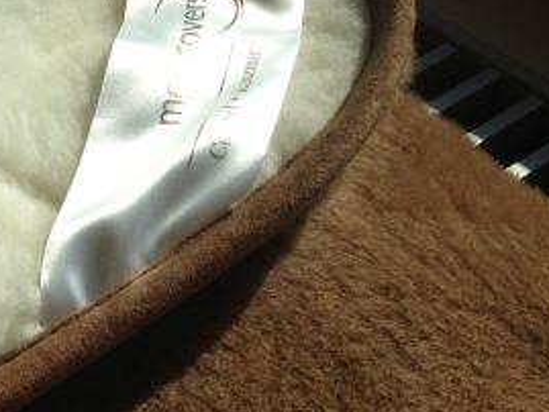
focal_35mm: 87
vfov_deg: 16.8
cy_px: 369
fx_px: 1380
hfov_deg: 20.7
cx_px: -140
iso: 50
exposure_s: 1/2584
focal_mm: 4.13
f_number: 2.4
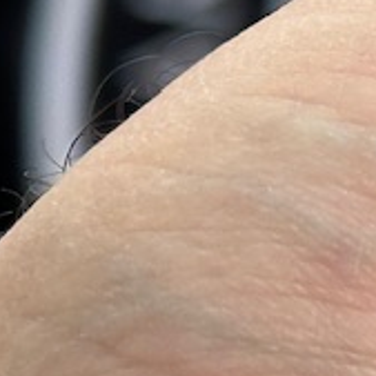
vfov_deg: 5.5
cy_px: 174
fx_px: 3945
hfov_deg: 5.1
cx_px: 1308
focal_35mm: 321
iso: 64
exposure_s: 1/552
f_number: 1.78
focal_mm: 6.86
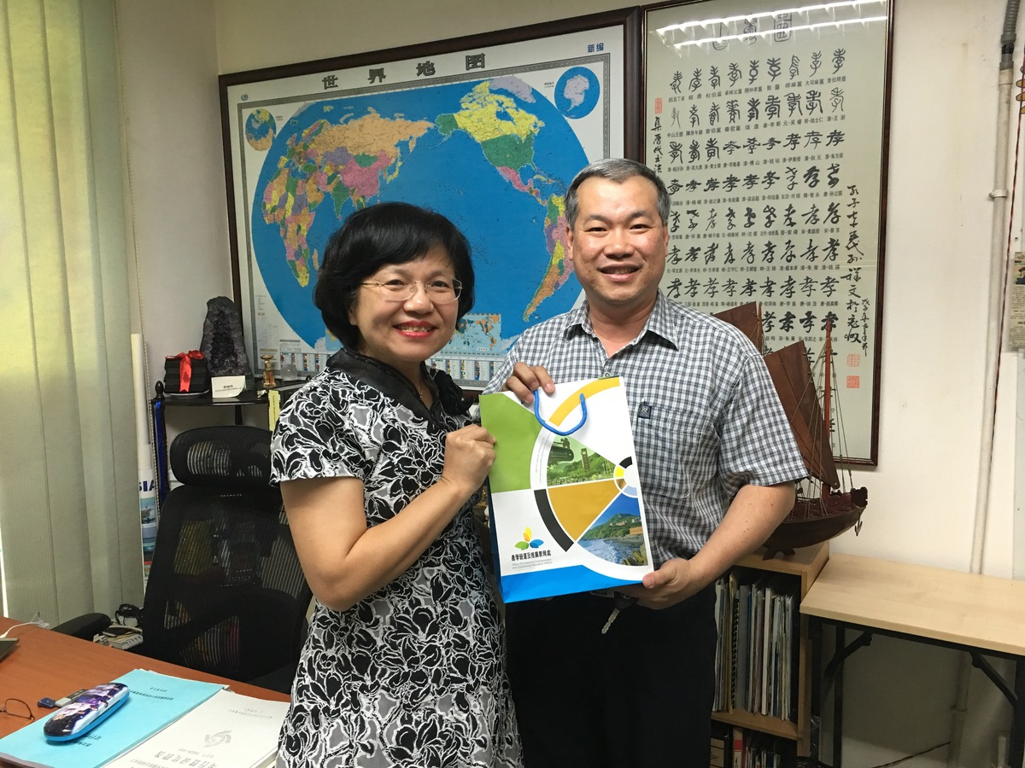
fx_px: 859
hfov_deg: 61.7
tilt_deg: -7.9
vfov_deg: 48.2
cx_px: 512
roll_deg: +1.4
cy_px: 384
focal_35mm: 29
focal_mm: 4.15
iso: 80
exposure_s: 1/17
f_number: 2.2
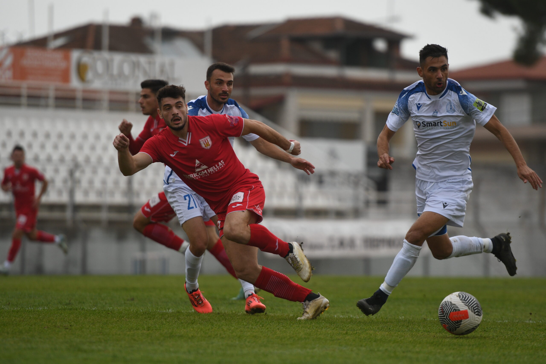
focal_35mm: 300
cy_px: 182
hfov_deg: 6.9
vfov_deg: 4.6
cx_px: 273
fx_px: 4550
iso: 400
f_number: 2.8
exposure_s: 1/2000
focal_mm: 200
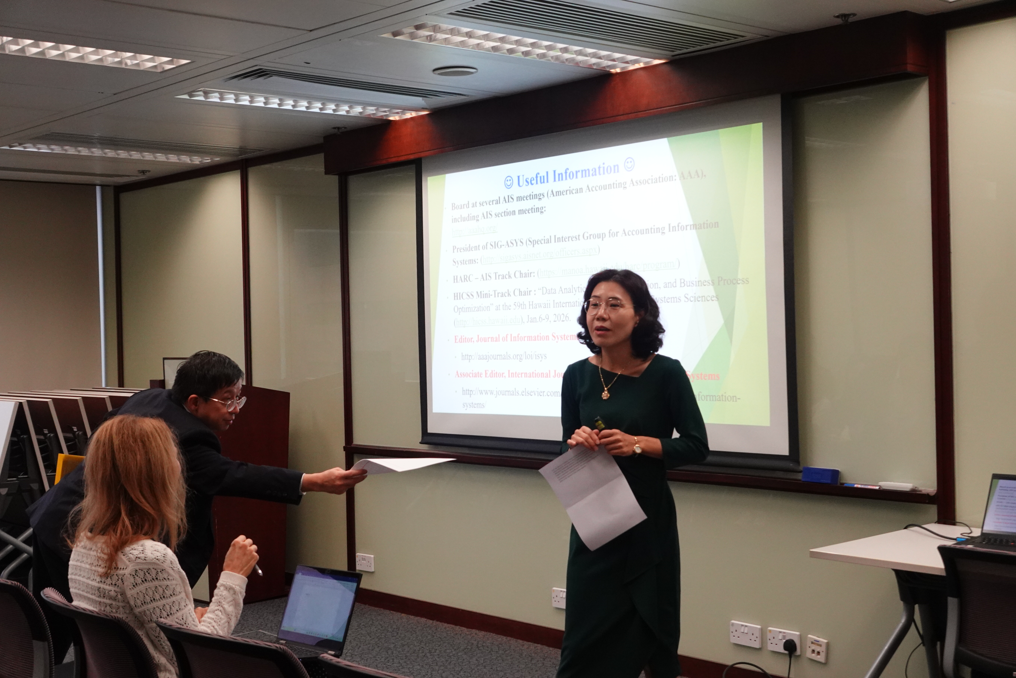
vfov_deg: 27.0
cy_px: 339
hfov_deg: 39.6
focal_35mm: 50
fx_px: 1411
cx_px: 508
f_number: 4
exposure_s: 1/200
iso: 1250
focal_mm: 17.6
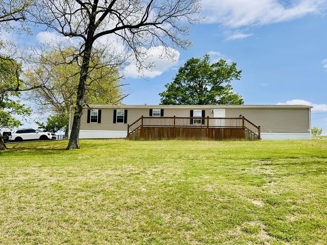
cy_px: 134
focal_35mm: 28
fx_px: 264
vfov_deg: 49.7
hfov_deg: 63.2
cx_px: 142
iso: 80
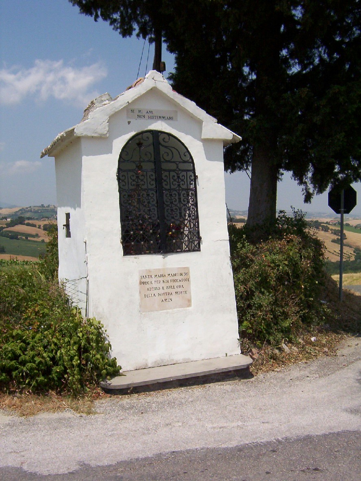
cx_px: 180
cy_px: 240
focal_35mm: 36
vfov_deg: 51.4
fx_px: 501
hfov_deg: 39.7
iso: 100
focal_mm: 5.54
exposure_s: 1/1701
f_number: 5.24
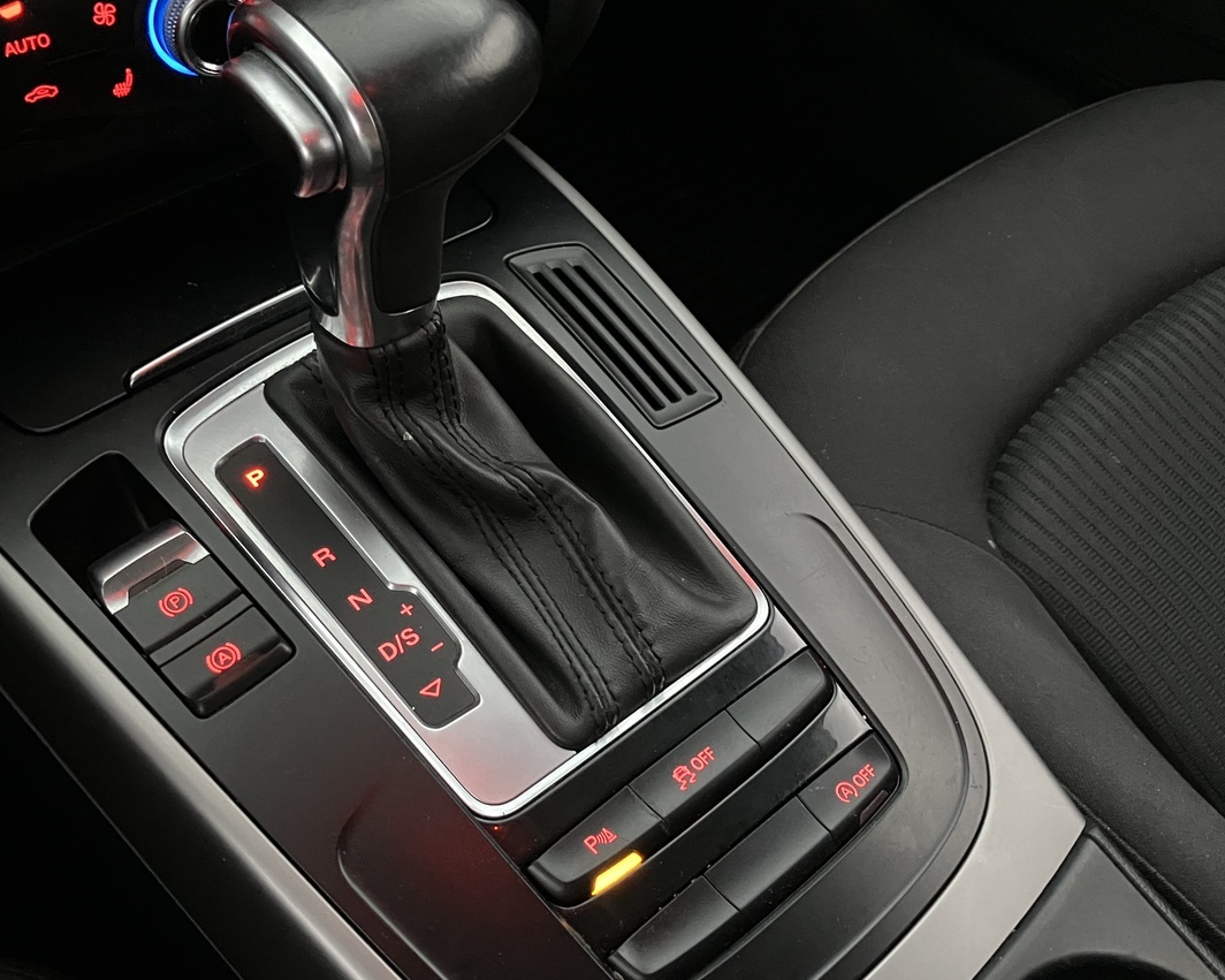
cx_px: 487
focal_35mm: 37
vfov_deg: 40.1
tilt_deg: -49.6
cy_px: 509
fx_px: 1341
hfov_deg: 48.8
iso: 640
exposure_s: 1/15
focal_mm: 3.99
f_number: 1.8
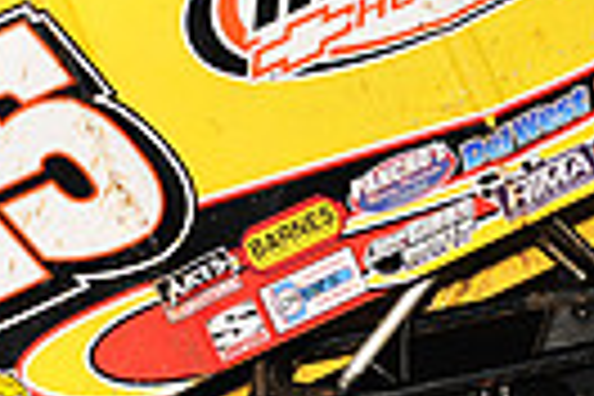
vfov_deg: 3.4
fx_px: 6682
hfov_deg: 5.1
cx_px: 261
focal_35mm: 405
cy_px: 441
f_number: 8
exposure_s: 1/320
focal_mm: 92
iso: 1000
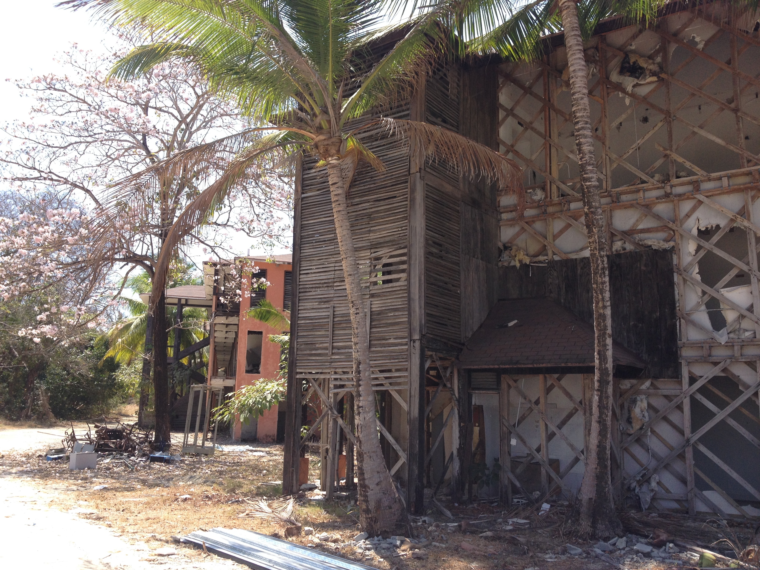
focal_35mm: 35
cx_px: 380
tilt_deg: +6.5
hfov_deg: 52.6
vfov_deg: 40.7
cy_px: 285
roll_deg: -1.6
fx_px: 768
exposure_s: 1/746
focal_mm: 4.28
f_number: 2.4
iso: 50
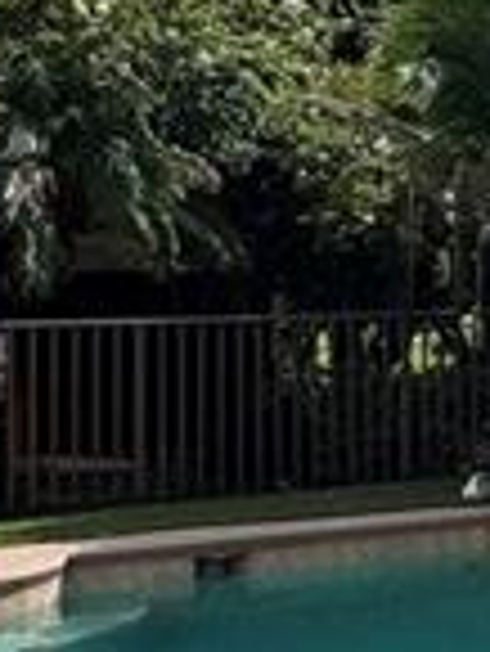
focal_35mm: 99
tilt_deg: +2.8
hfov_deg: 12.5
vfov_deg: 19.8
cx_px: 1088
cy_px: 229
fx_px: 1866
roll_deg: +2.4
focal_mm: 2.22
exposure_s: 1/1709
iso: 50
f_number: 2.2
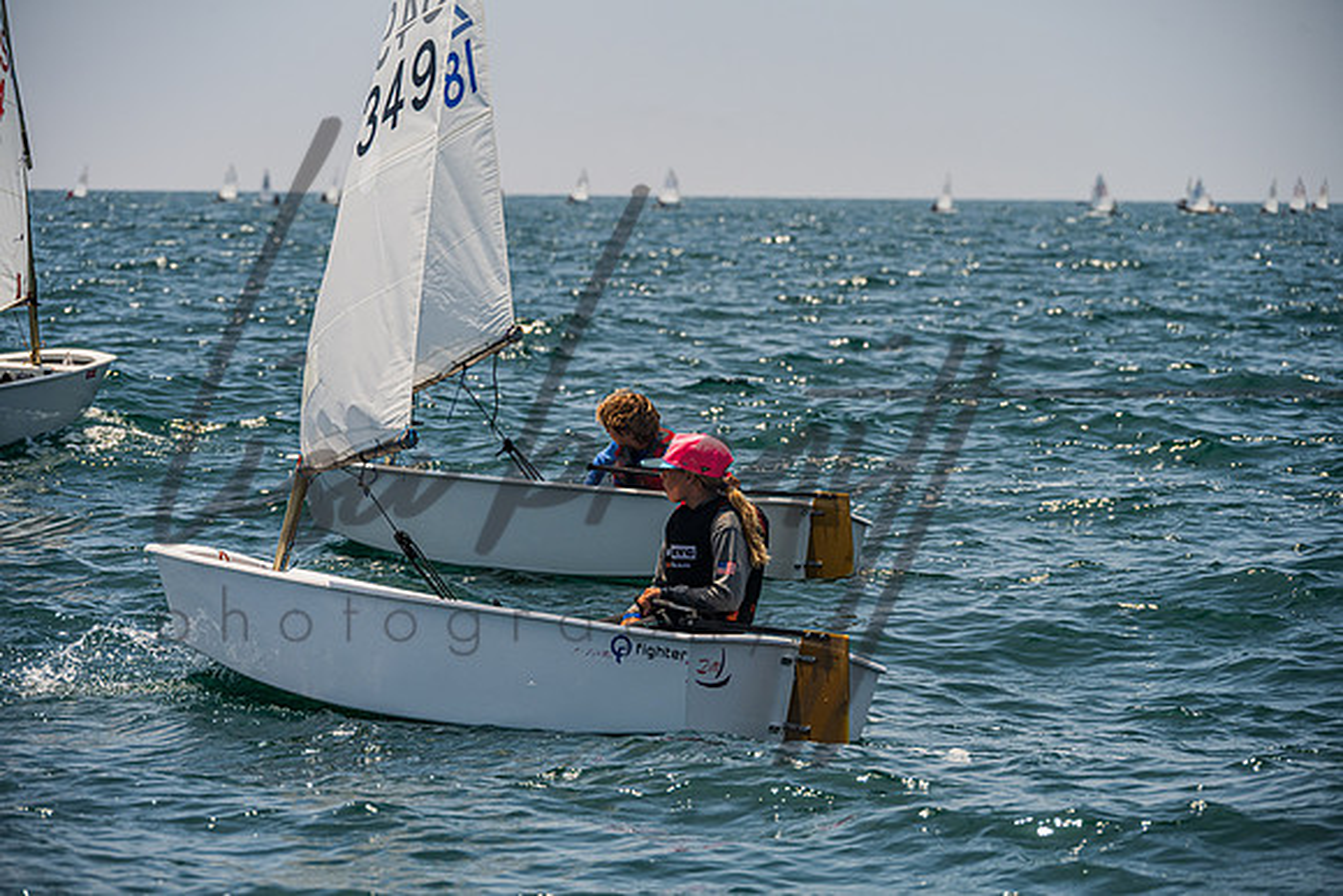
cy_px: 448
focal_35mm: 170
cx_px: 672
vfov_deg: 8.1
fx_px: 6343
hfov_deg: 12.1
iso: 250
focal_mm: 170
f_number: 7.6
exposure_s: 1/1250
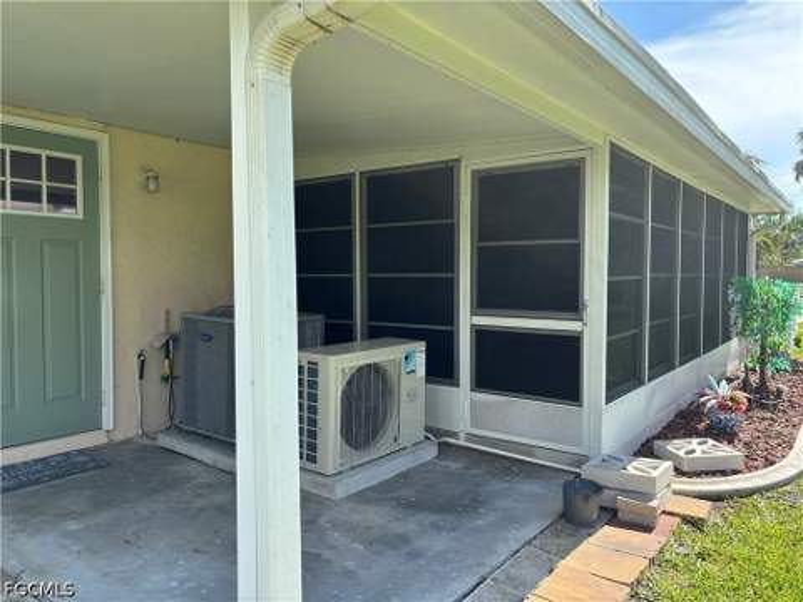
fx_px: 603
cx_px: 402
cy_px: 301
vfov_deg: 53.1
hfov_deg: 67.3
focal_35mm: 26
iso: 50
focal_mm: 5.96
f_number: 1.6
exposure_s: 1/927
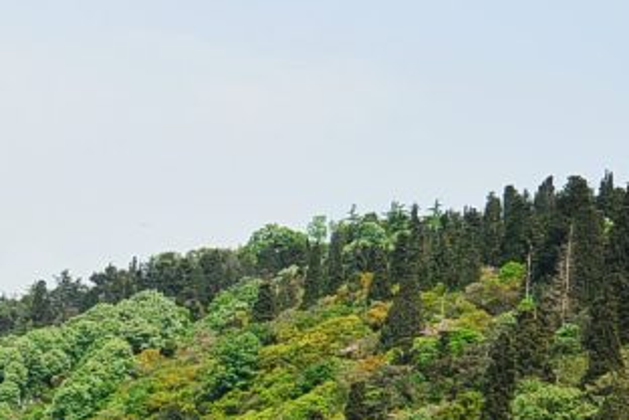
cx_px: 32
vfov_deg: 8.4
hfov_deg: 12.6
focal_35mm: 161
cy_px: 524
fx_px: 2813
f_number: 4.5
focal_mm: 18.2
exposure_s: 1/500
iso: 100
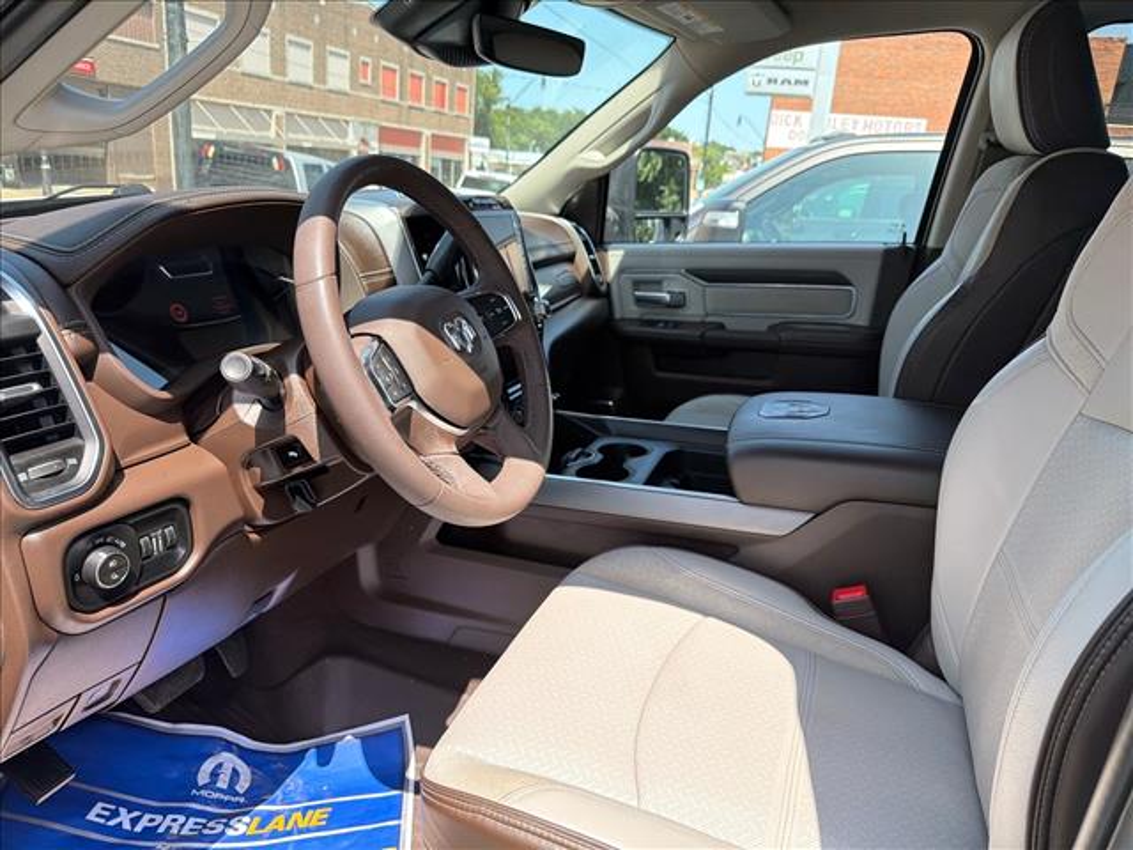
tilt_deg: -16.4
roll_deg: -4.5
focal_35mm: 24
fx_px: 786
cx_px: 566
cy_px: 425
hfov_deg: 71.6
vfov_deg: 56.8
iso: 400
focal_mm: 6.76
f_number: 1.78
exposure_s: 1/2801
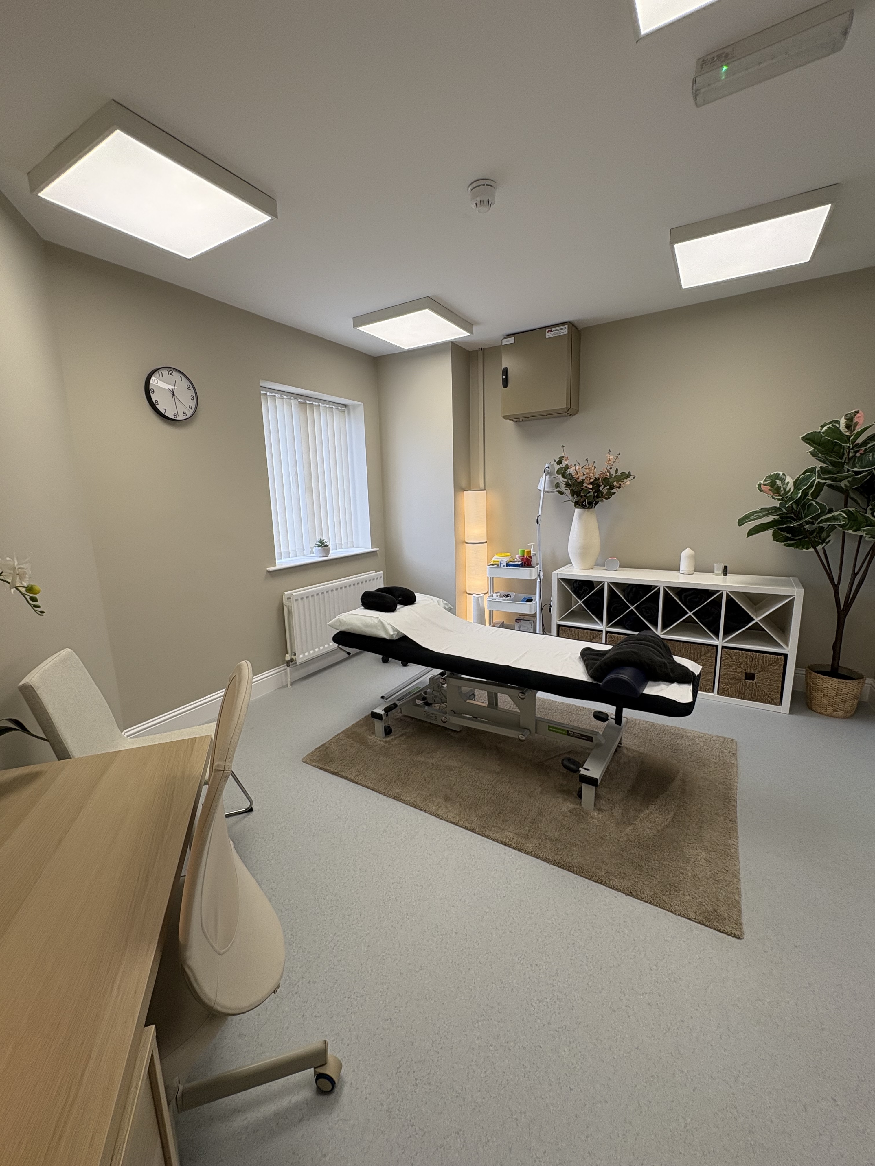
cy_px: 583
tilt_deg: -10.3
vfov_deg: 102.1
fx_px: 472
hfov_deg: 85.7
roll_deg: +1.6
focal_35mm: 14
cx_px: 438
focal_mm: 2.22
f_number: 2.2
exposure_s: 1/140
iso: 64
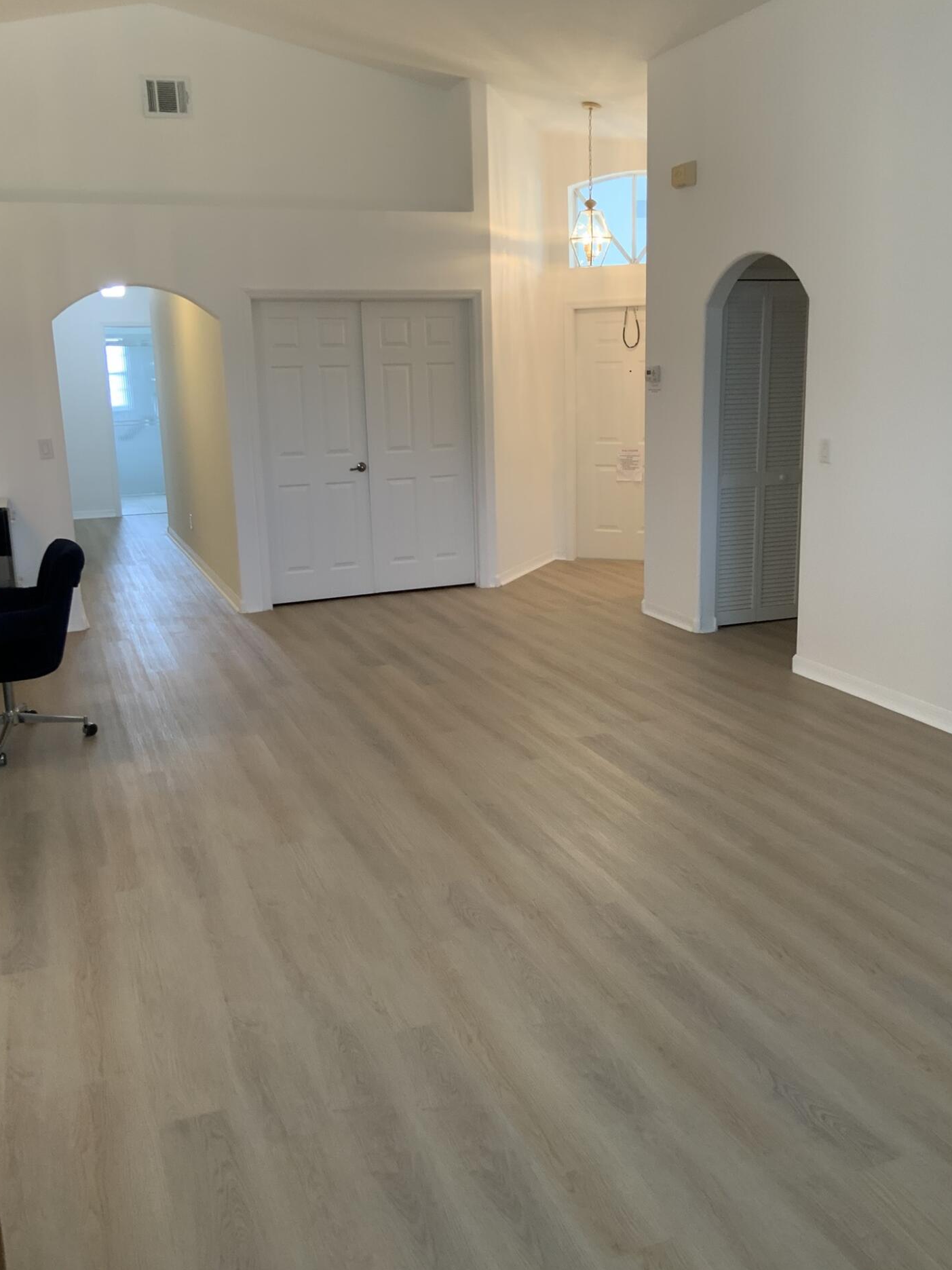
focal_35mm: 31
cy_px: 598
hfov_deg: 45.4
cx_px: 479
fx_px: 1137
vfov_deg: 58.3
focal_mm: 3
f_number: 1.8
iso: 100
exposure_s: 1/60
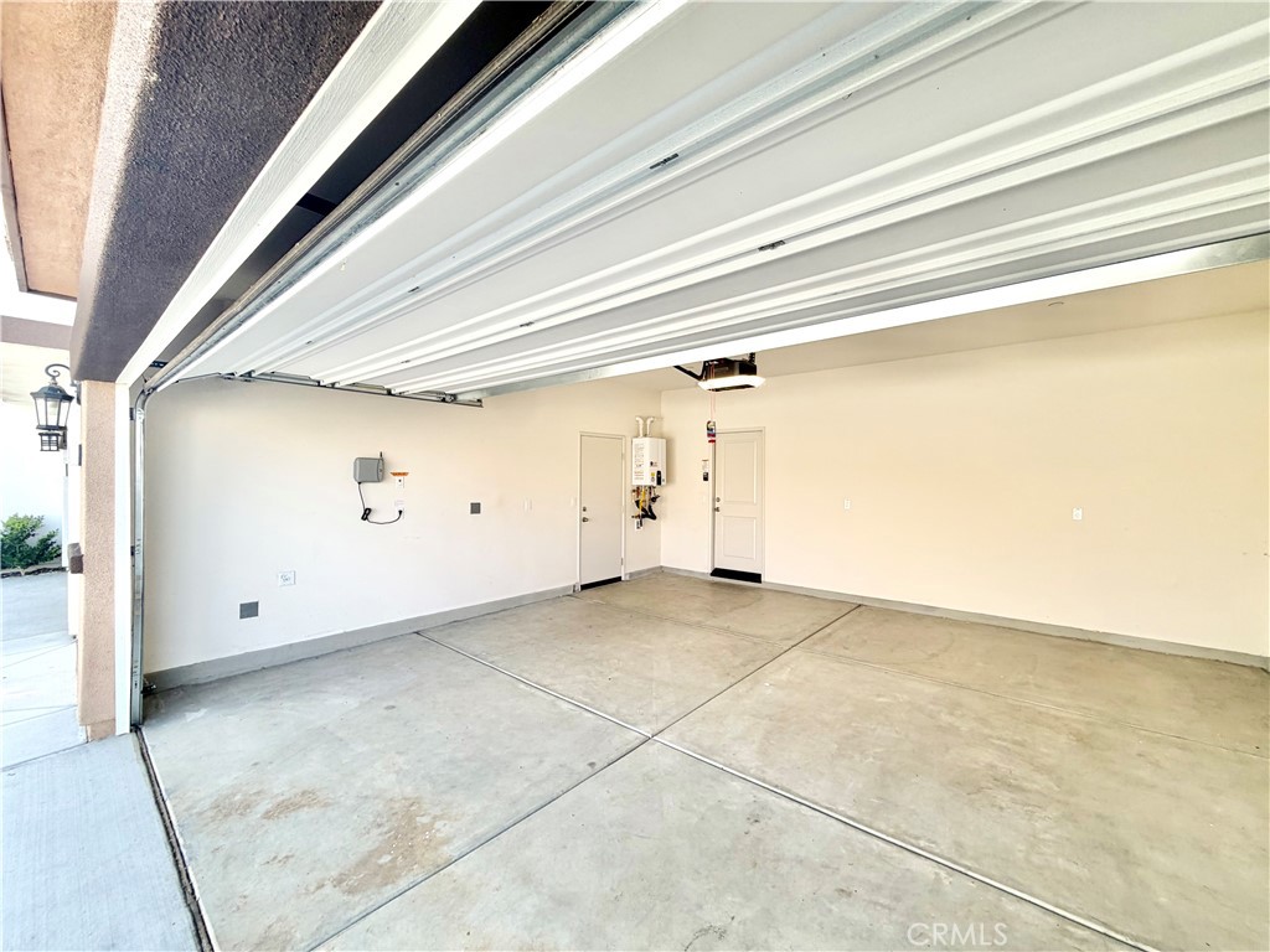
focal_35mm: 14
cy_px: 476
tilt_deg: +0.2
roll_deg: -0.4
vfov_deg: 85.7
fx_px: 514
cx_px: 635
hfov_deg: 102.1
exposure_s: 1/120
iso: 25
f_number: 2.2
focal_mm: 2.22
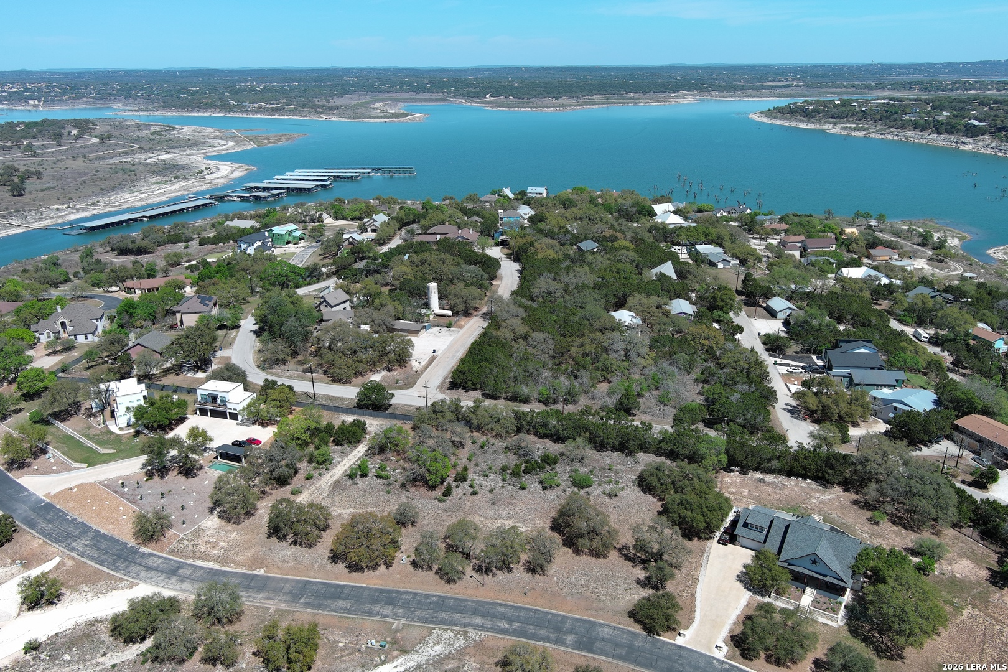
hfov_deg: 63.7
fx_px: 812
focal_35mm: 29
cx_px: 504
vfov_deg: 45.0
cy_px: 336
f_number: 2.8
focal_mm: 10.57
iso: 100
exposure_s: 1/1511
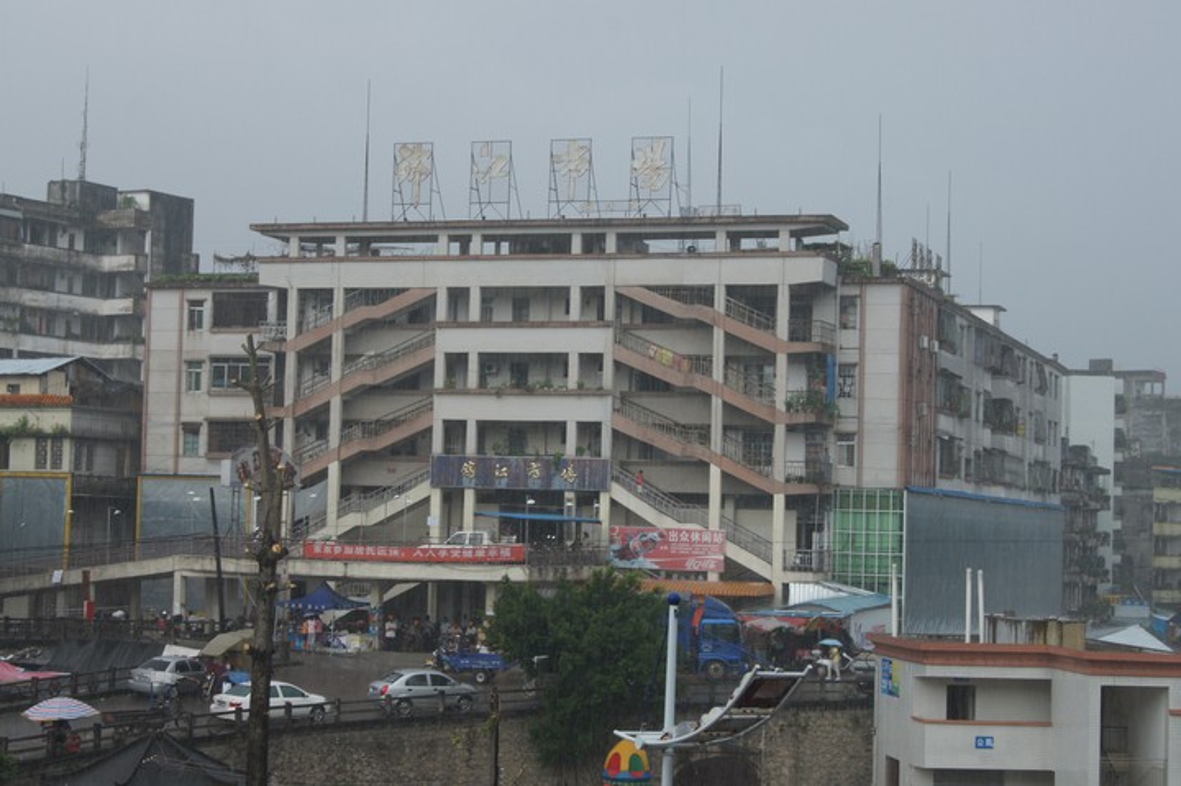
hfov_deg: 27.0
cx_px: 590
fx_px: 2459
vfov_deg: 18.2
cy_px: 393
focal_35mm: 75
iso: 200
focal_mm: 50
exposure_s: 1/100
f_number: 10
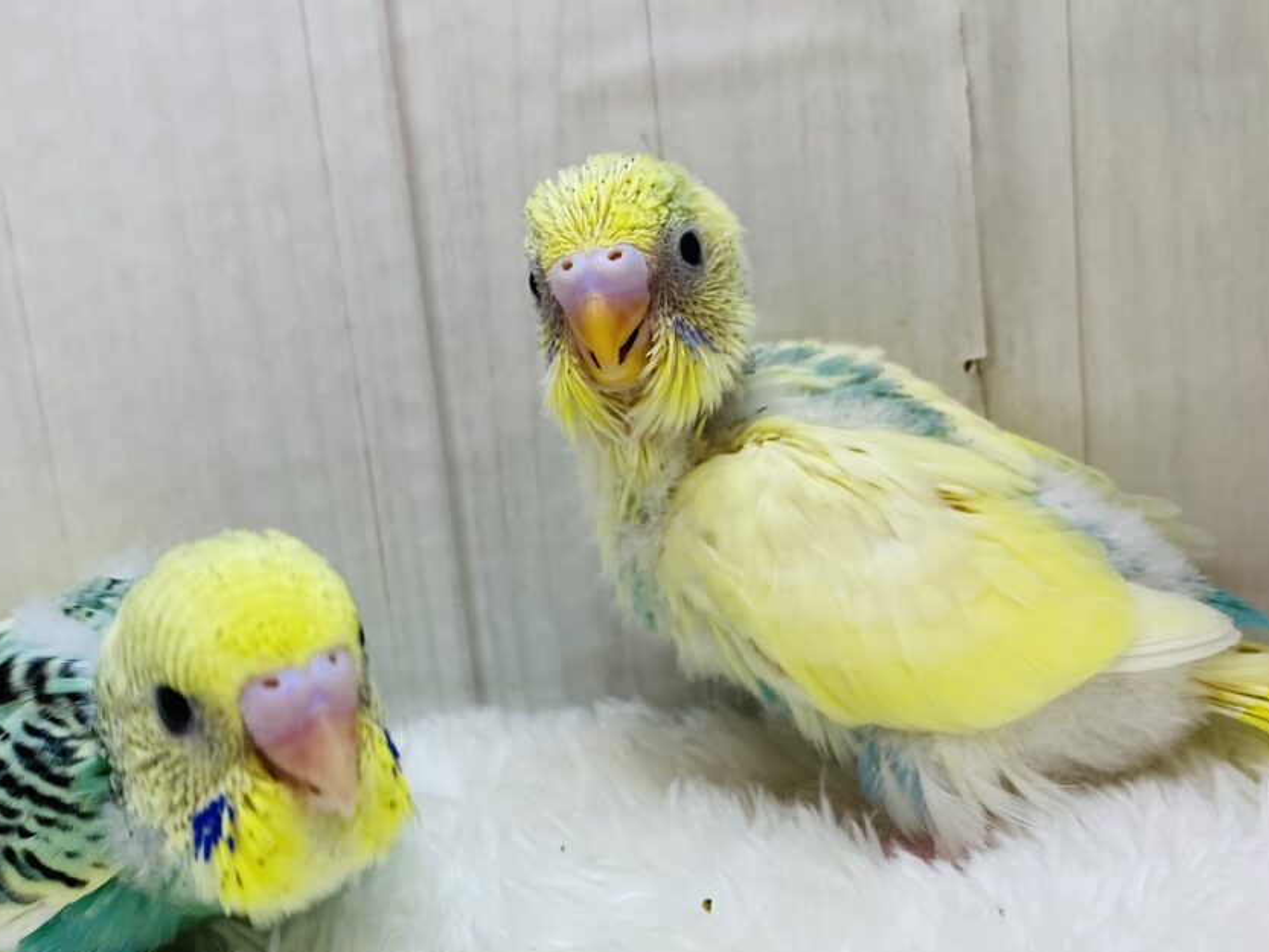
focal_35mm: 36
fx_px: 1320
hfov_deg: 51.1
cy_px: 515
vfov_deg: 39.6
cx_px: 524
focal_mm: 4.25
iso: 80
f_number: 1.8
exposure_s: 1/100
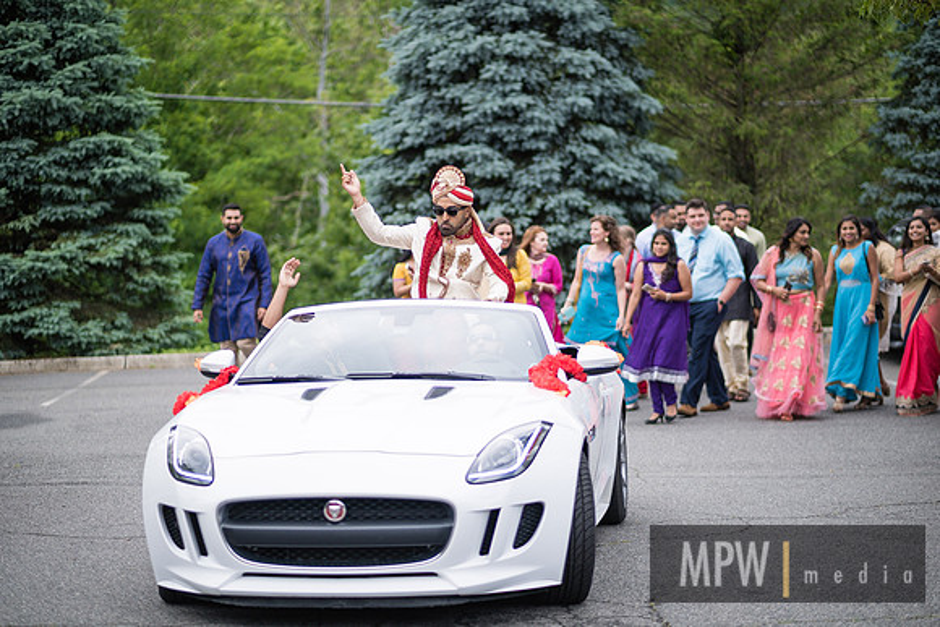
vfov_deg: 16.3
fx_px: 2194
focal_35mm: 84
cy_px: 314
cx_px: 470
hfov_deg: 24.2
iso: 160
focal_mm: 56
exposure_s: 1/8000
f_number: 1.2
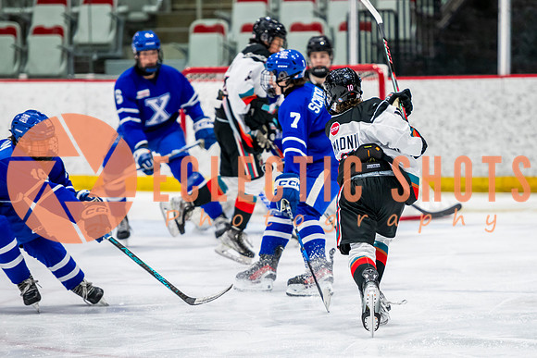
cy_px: 221
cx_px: 347
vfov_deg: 5.4
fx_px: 3819
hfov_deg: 8.0
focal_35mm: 256
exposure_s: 1/800
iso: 1600
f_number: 3.2
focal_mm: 180
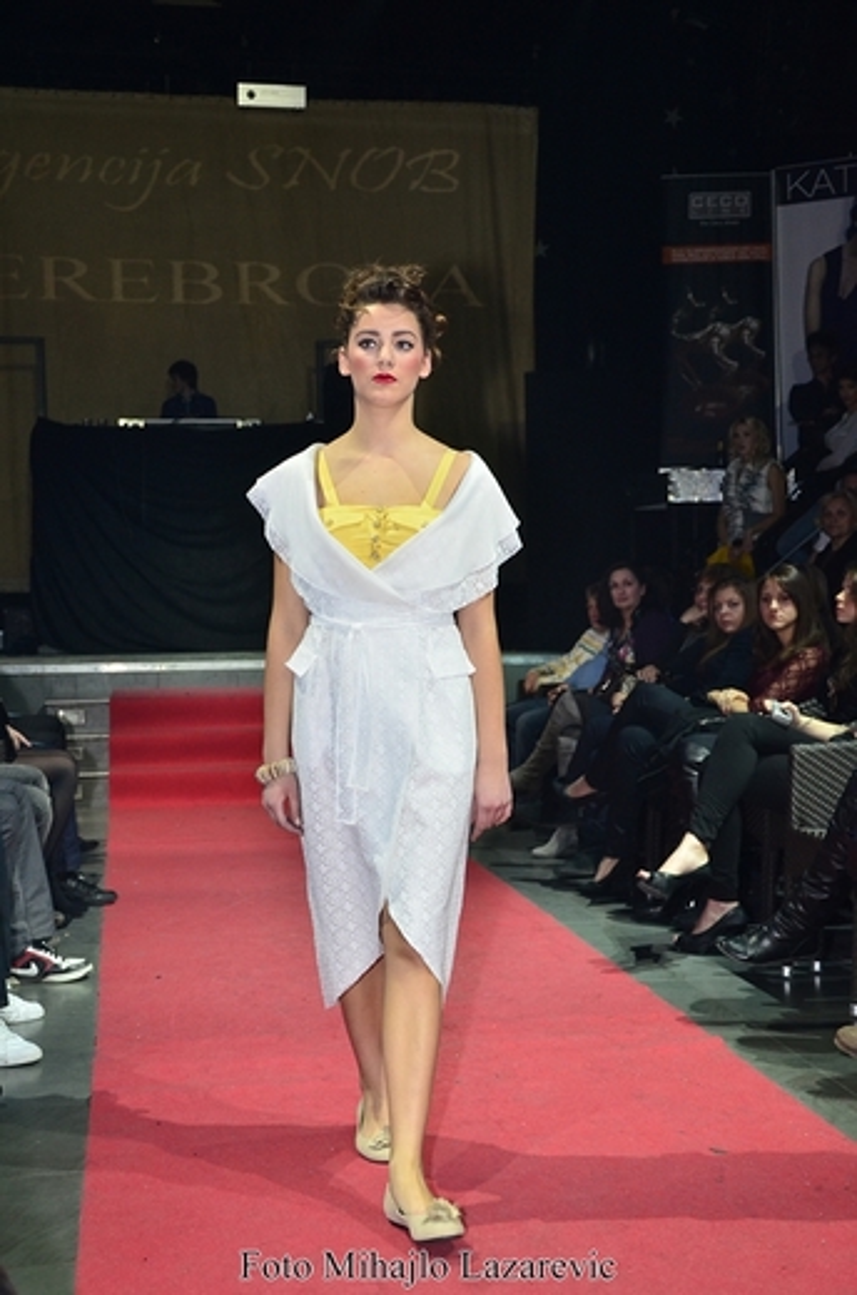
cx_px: 428
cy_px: 648
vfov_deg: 37.9
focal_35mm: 52
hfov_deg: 25.6
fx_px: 1885
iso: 800
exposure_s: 1/125
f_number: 5
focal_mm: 35
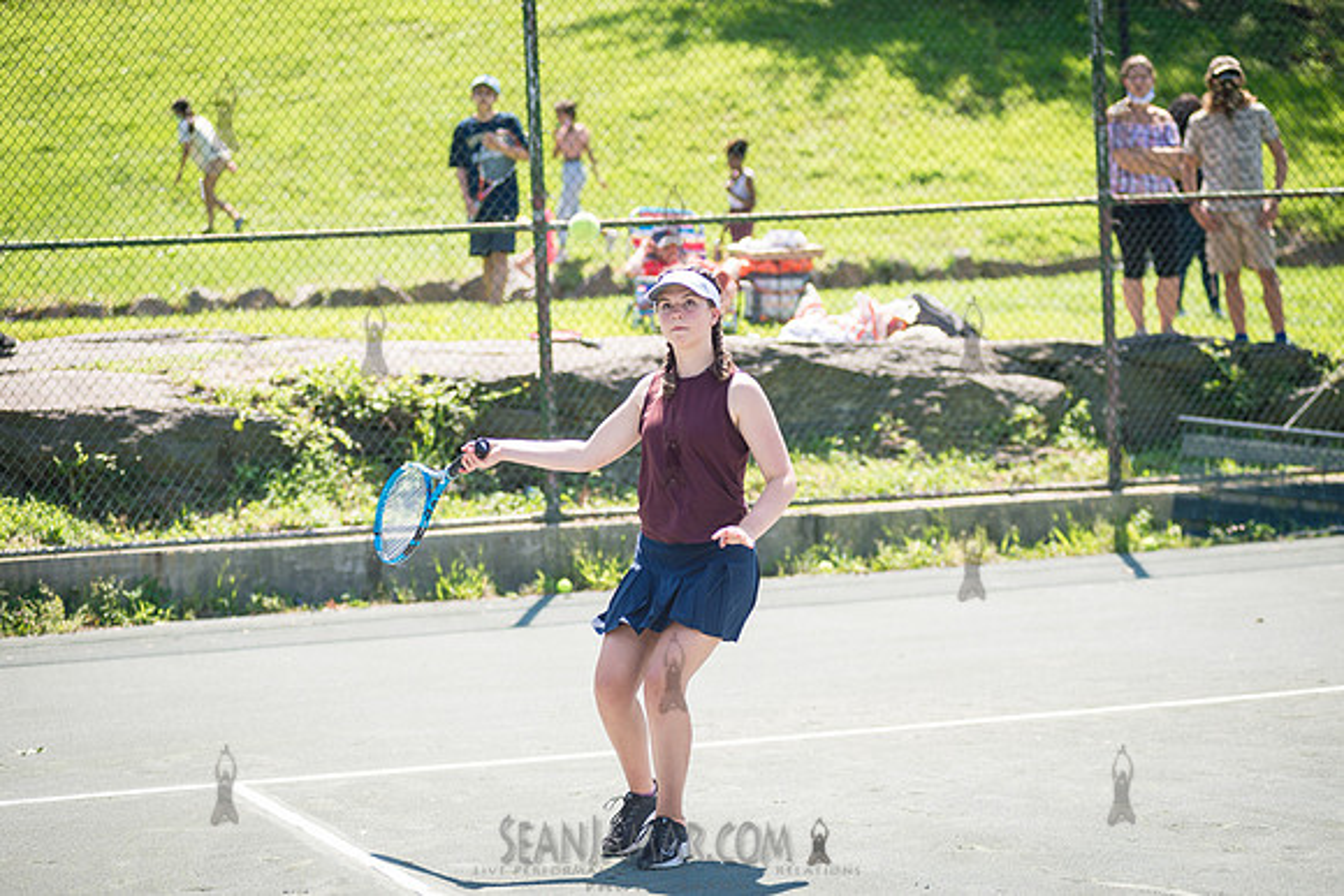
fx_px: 3921
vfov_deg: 13.0
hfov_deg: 19.5
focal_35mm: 105
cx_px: 672
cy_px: 448
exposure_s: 1/500
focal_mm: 105
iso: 125
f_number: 4
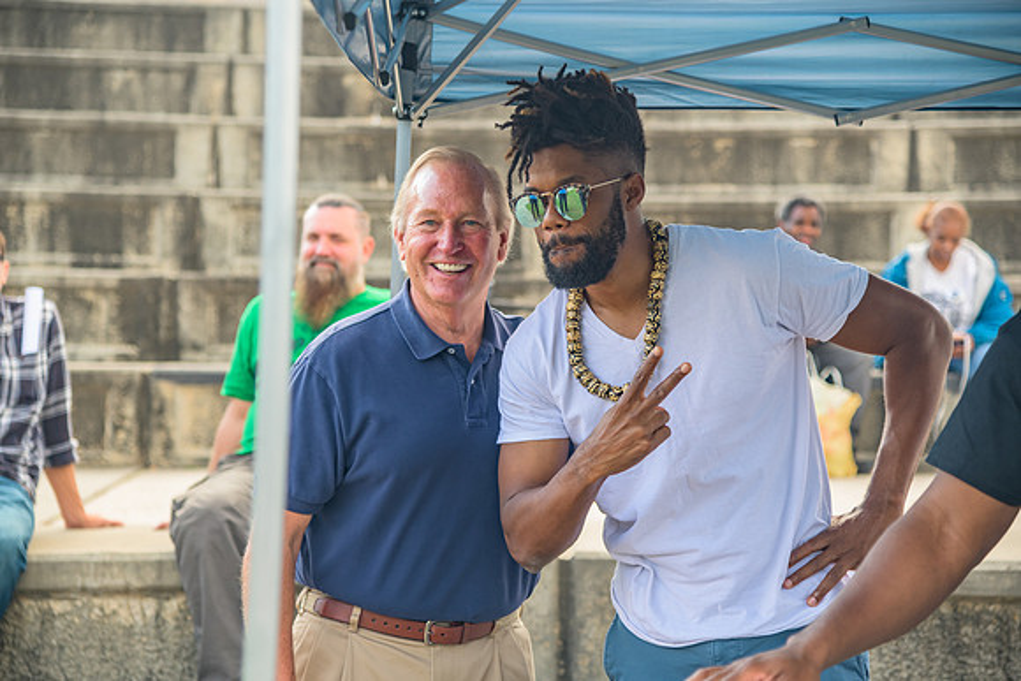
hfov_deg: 23.9
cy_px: 340
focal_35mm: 85
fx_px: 2411
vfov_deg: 16.1
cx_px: 510
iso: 400
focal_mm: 85
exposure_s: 1/200
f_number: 4
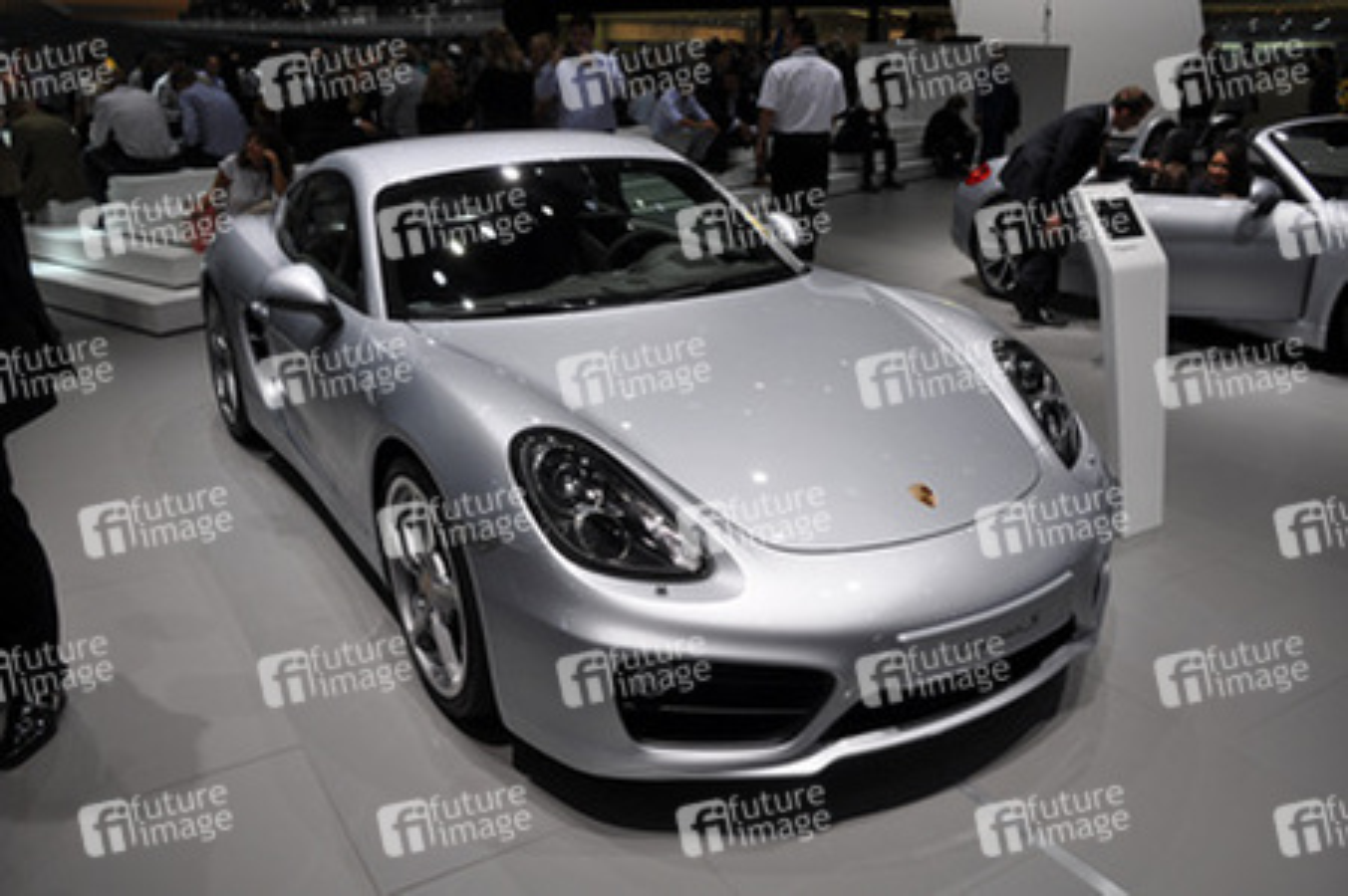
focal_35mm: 30
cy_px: 448
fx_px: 1122
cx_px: 674
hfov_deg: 62.0
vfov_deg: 43.5
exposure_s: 1/250
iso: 200
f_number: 8
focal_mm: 20
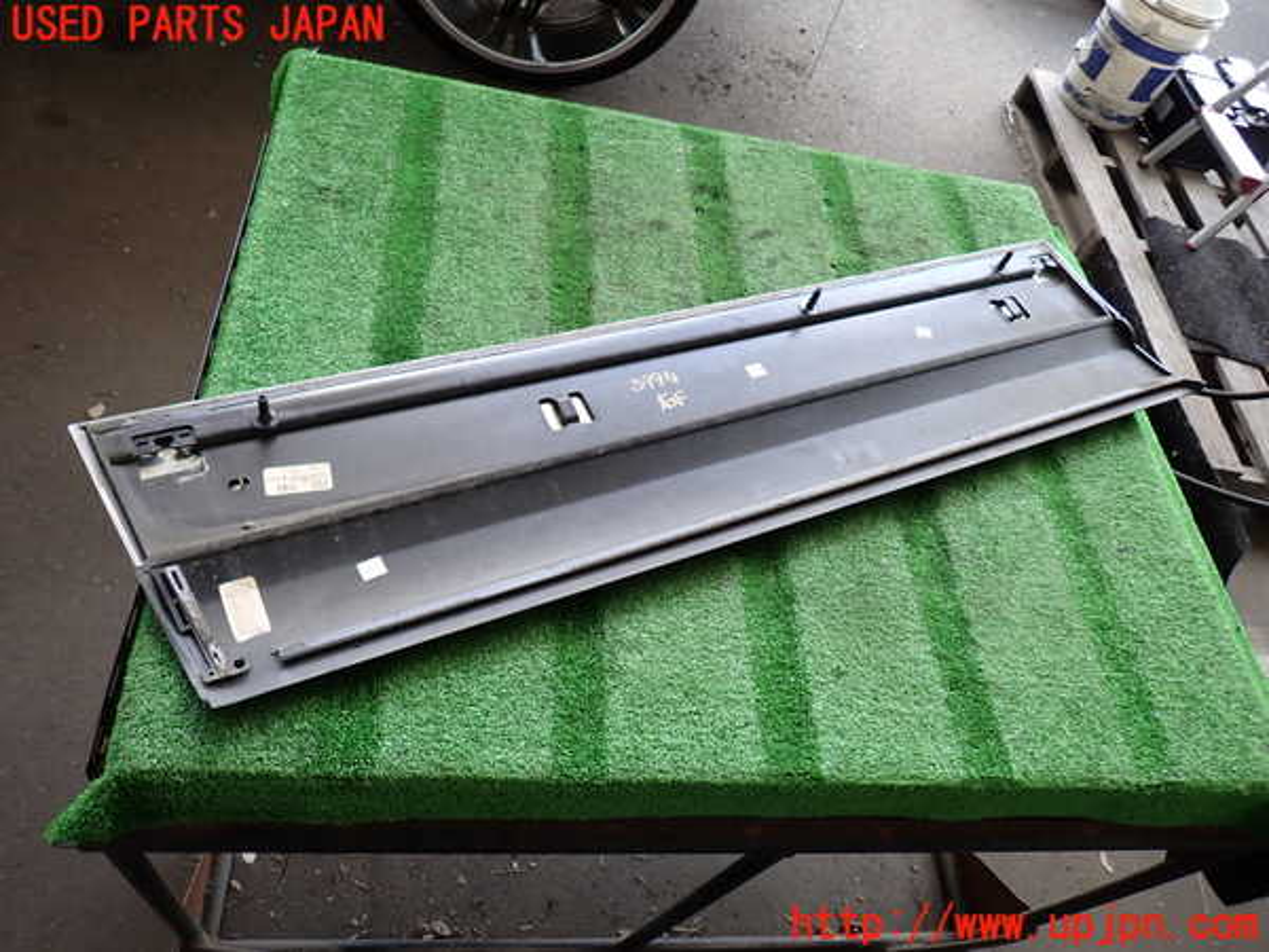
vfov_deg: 54.9
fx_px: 916
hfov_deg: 69.4
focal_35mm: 25
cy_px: 476
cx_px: 634
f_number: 2
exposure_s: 1/100
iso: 100
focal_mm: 4.5
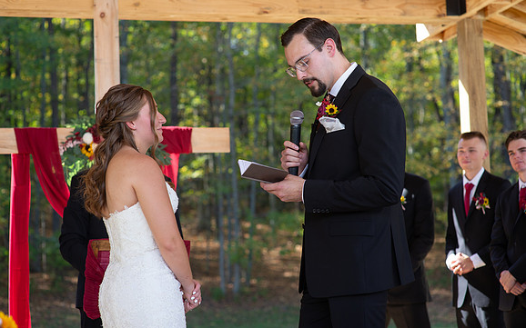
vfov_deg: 15.0
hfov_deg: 23.8
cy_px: 168
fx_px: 1247
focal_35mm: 87
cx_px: 263
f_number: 4.5
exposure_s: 1/500
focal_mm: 85
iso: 400
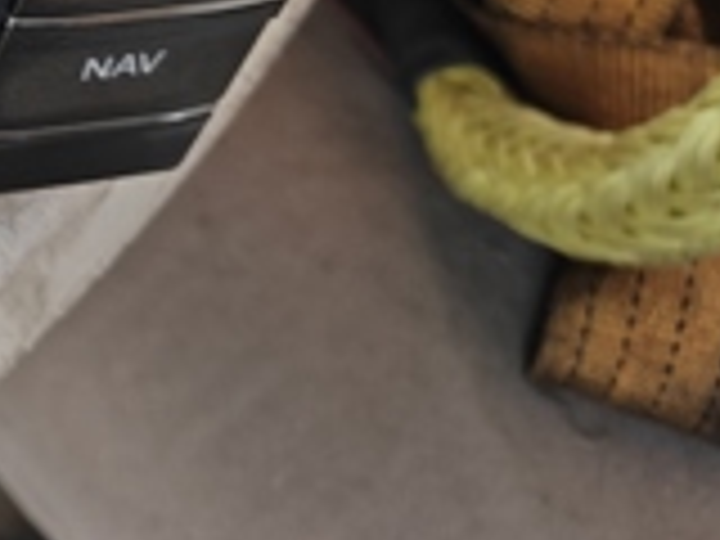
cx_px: -693
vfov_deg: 14.3
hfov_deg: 16.1
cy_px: -302
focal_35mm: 96
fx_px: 1997
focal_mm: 5.59
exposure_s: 1/125
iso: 200
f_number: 1.8
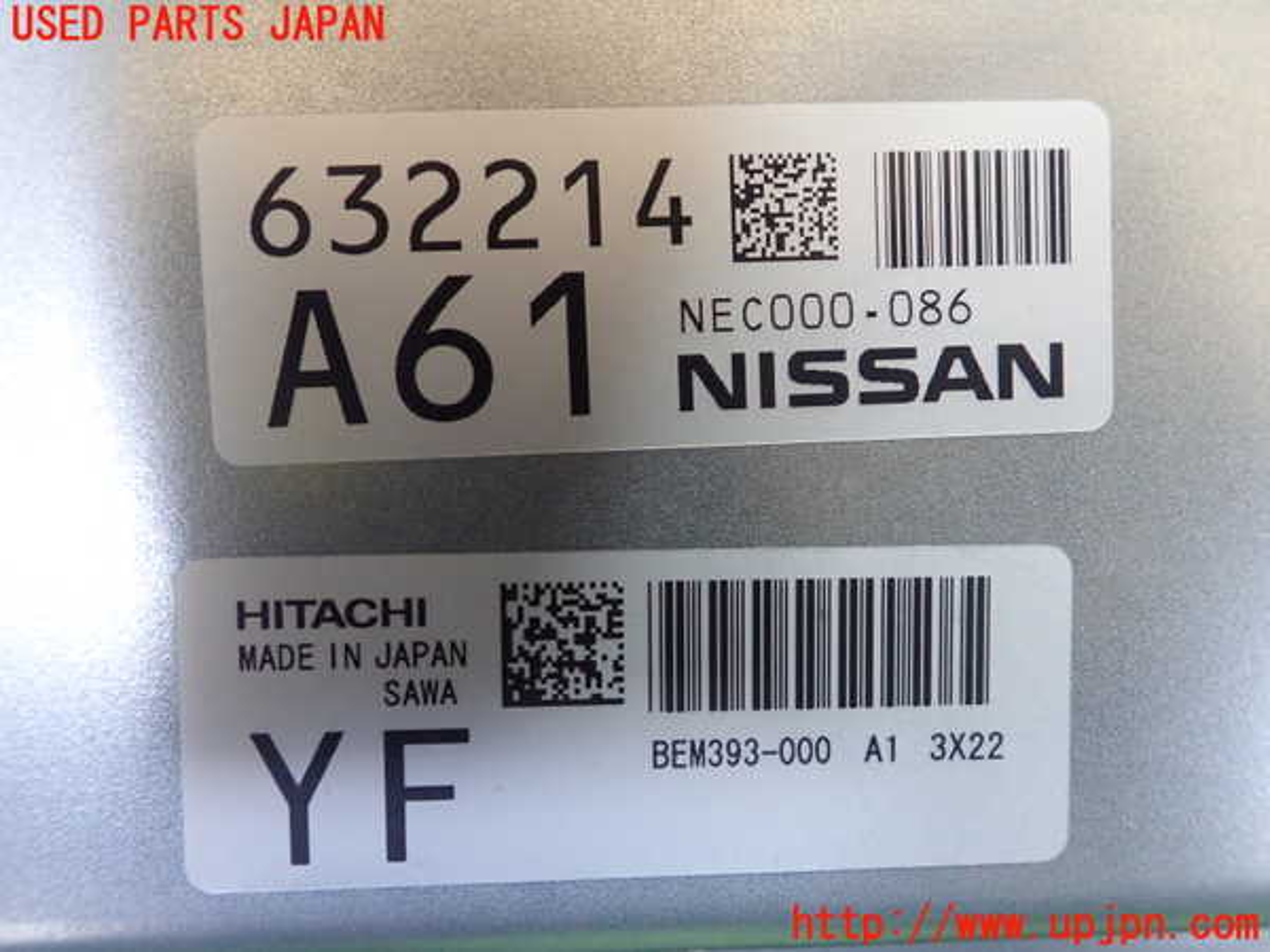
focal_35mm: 30
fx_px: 1101
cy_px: 476
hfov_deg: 60.0
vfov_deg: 46.8
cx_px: 635
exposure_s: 1/125
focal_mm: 5.5
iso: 800
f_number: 2.3
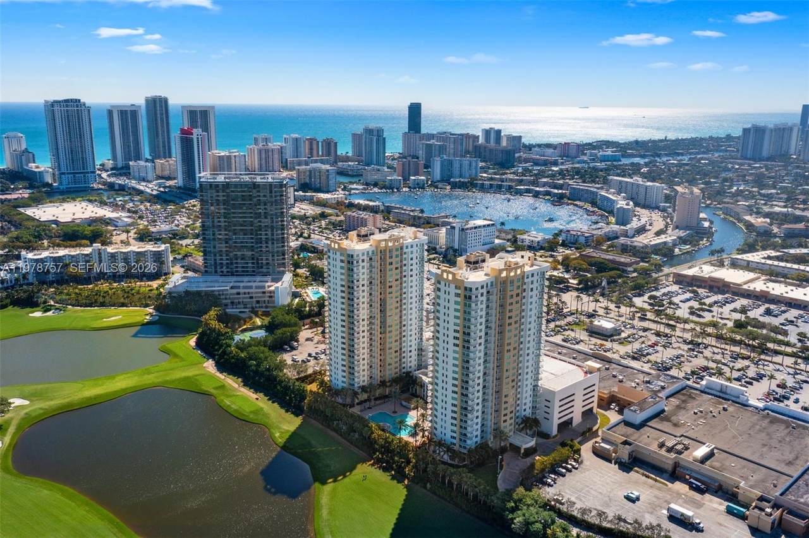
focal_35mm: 28
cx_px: 404
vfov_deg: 46.4
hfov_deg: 65.5
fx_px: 629
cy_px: 269
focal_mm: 10.26
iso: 100
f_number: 6.3
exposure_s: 1/640
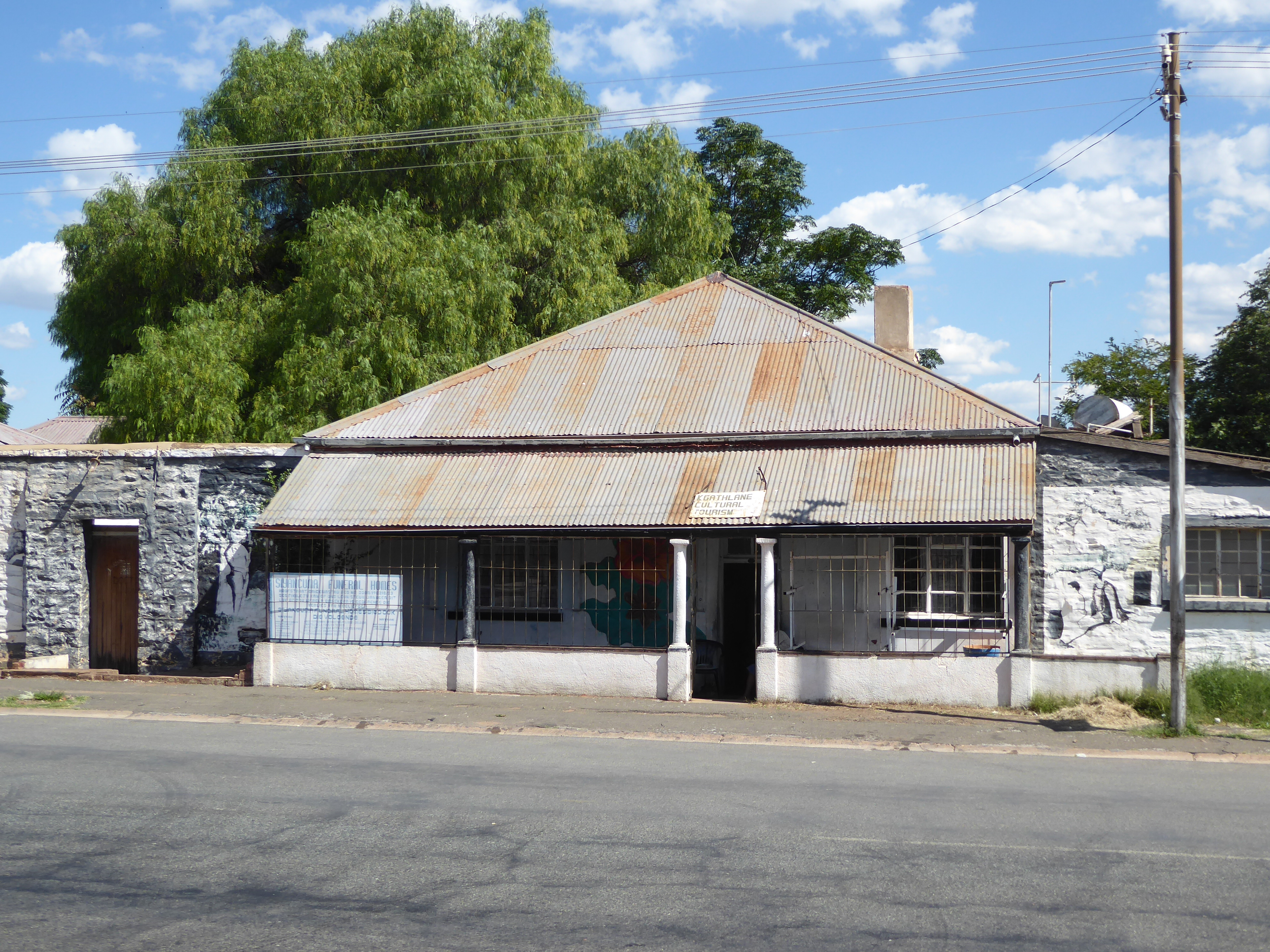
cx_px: 635
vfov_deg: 27.5
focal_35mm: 53
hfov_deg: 36.2
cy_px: 476
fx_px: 1944
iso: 80
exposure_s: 1/500
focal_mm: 9
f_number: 4.1
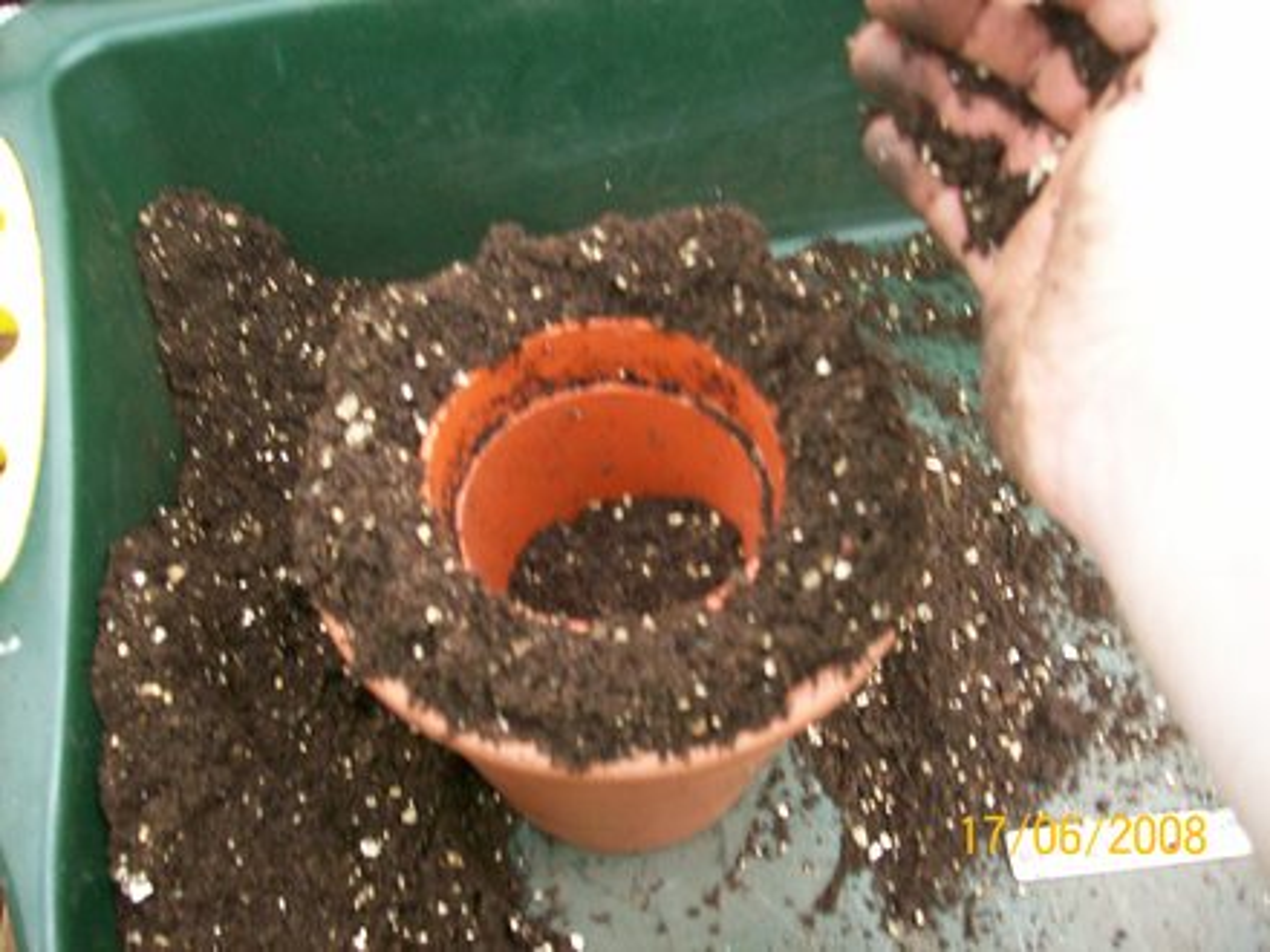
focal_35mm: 36
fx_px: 1321
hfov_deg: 51.4
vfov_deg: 39.7
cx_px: 635
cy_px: 476
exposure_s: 1/64
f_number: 2.7
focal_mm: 6
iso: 140
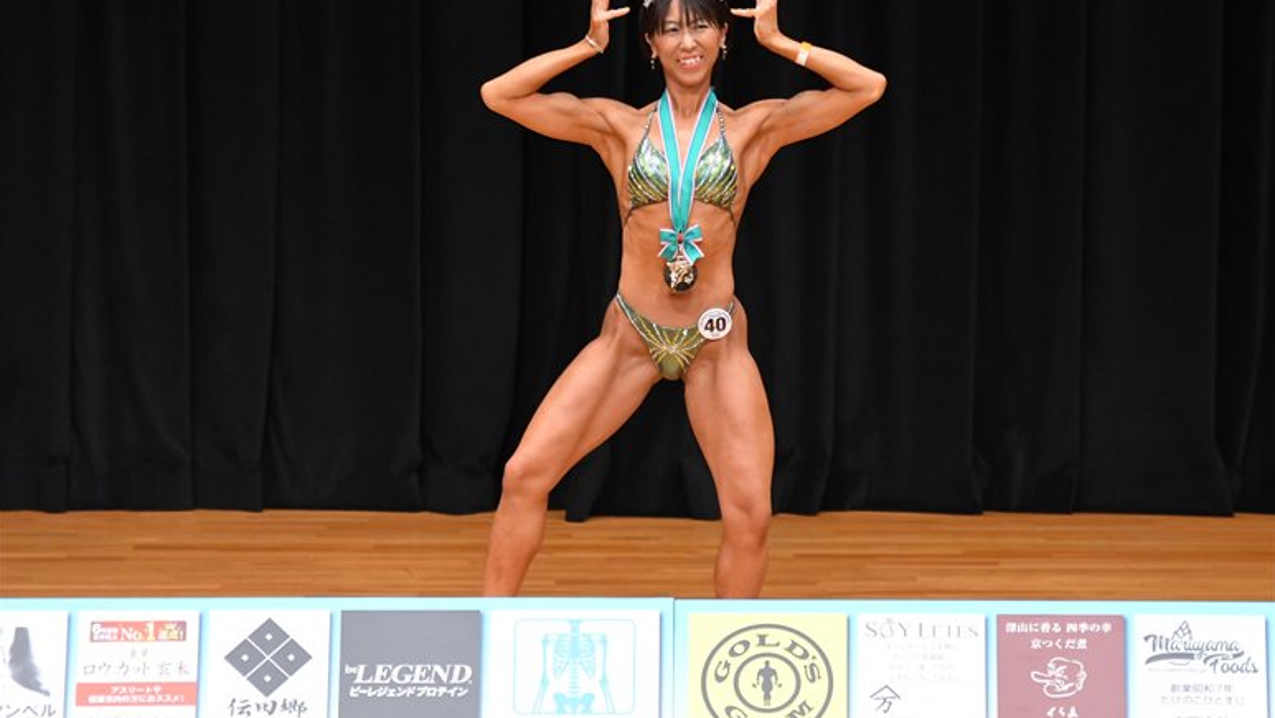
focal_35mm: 315
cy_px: 380
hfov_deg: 6.9
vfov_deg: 3.9
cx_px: 638
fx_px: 10651
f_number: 5.6
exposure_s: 1/400
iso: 4000
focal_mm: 200
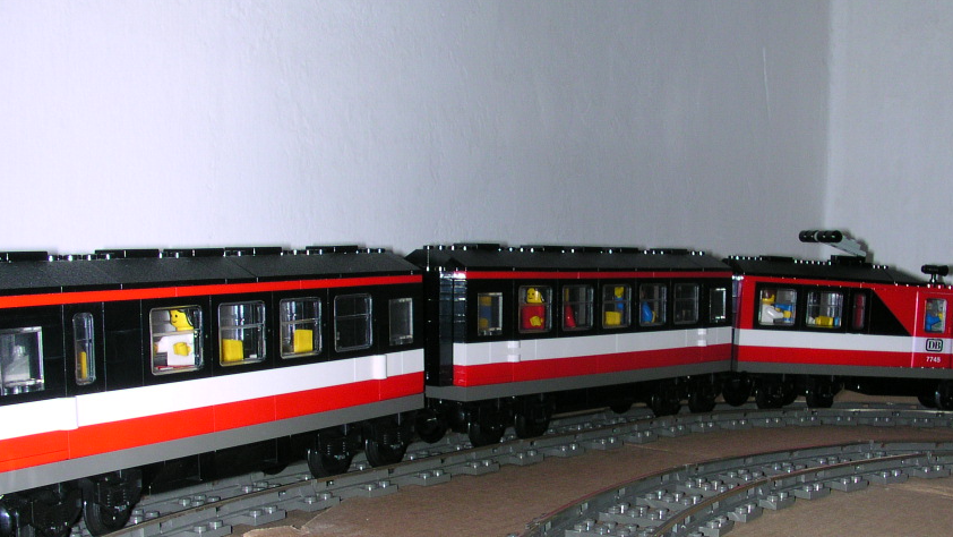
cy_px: 401
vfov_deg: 24.2
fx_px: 1238
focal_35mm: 49
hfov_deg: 42.0
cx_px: 541
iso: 100
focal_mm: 5.6
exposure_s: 1/60
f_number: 4.5
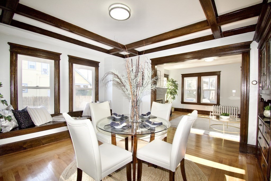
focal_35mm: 15
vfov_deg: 77.3
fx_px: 113
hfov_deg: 100.4
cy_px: 90
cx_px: 136
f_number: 5
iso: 450
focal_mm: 10
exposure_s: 1/200
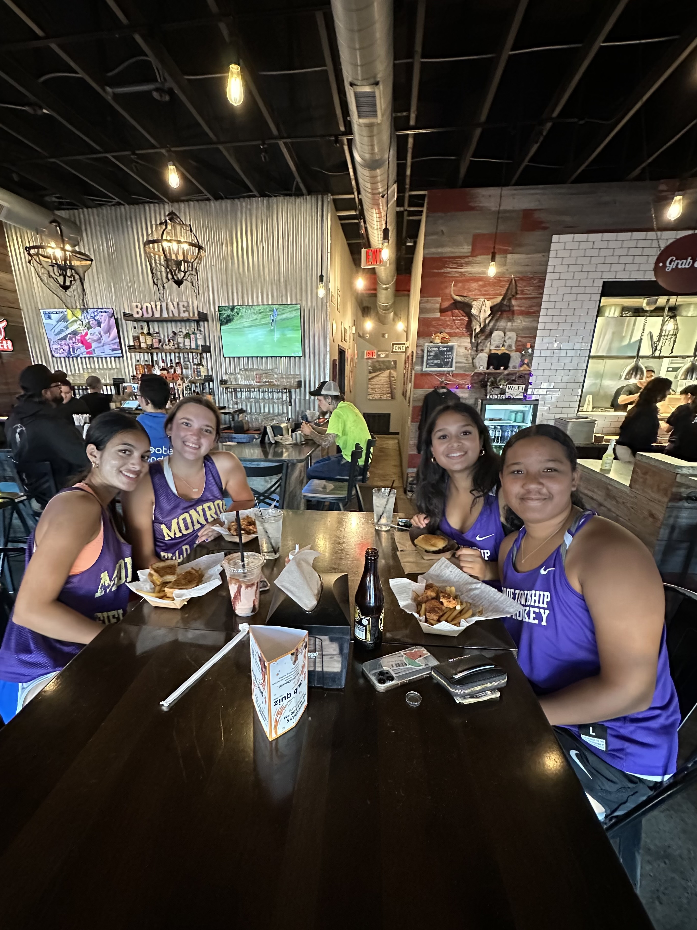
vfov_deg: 102.1
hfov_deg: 85.7
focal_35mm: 14
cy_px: 465
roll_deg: +0.3
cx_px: 348
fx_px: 376
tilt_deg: -18.5
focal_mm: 2.22
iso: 1250
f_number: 2.2
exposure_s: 1/60
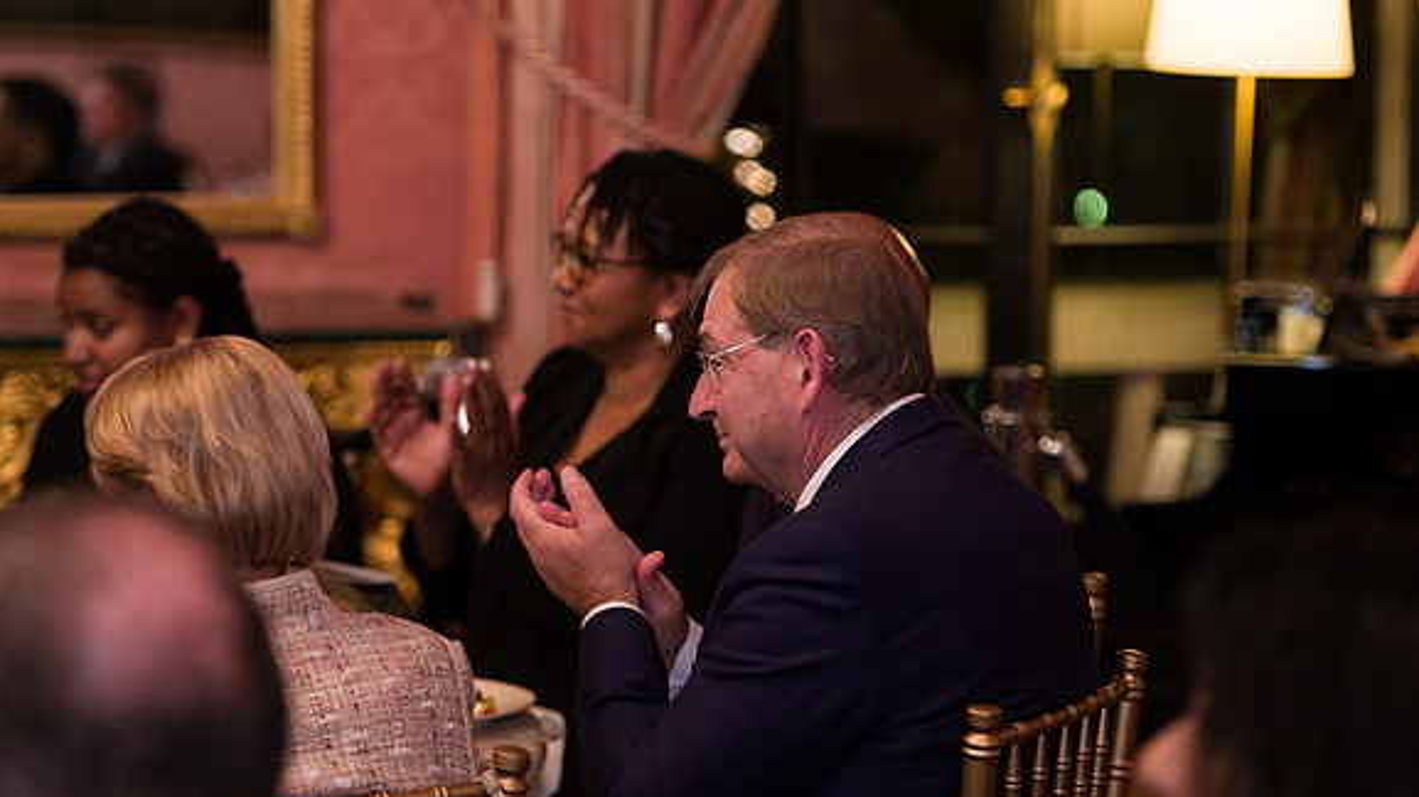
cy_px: 392
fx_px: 4250
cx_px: 745
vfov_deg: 10.7
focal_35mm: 113
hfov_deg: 19.0
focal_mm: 102
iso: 3200
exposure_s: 1/200
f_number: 3.2
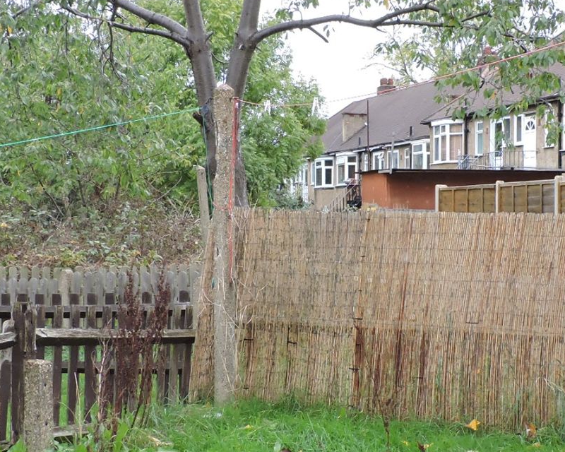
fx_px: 1171
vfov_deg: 21.8
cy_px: 249
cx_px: 347
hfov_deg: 27.1
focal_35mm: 70
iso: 220
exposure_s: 1/125
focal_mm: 5
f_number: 3.1
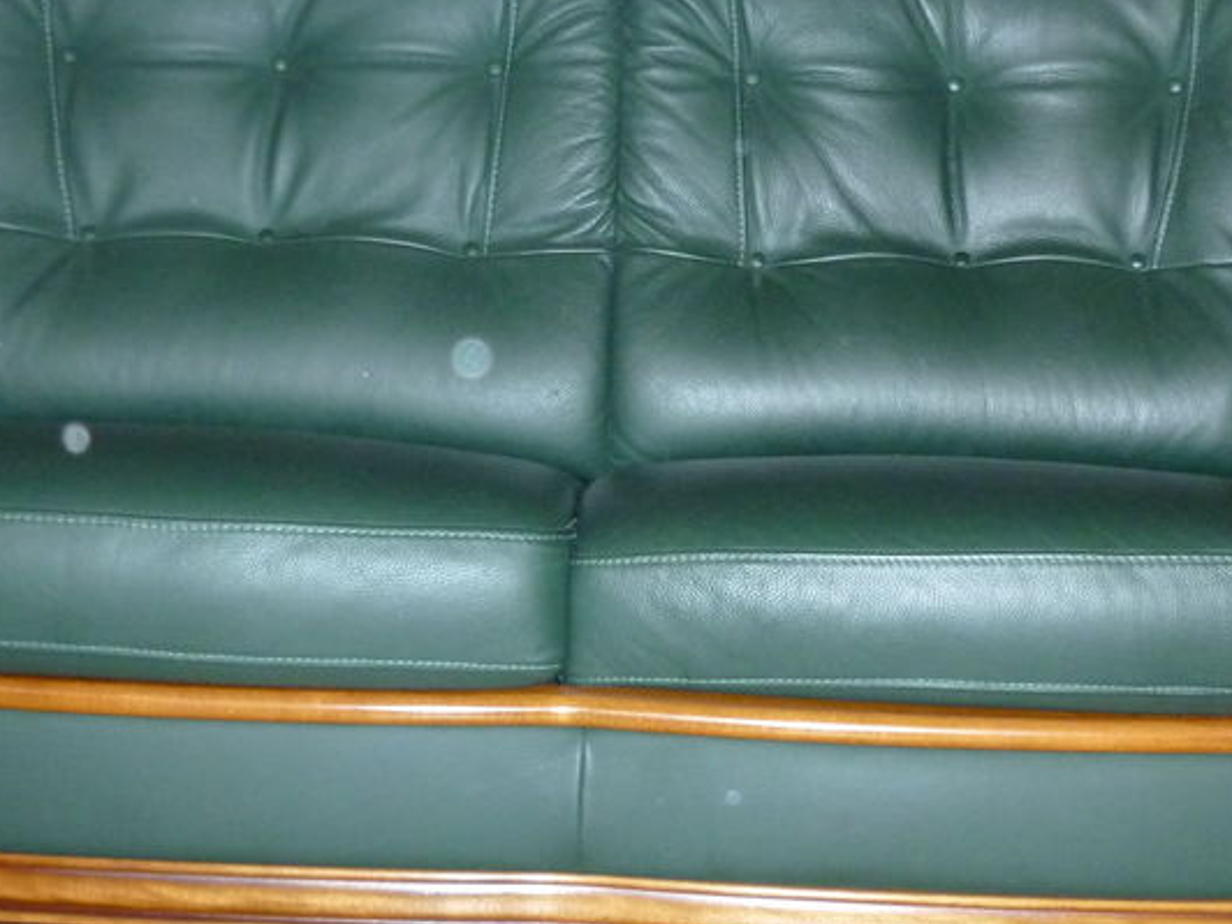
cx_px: 604
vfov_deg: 23.6
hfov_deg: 31.2
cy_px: 322
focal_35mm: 62
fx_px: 2207
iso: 400
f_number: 2.8
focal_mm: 5.5
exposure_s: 1/8
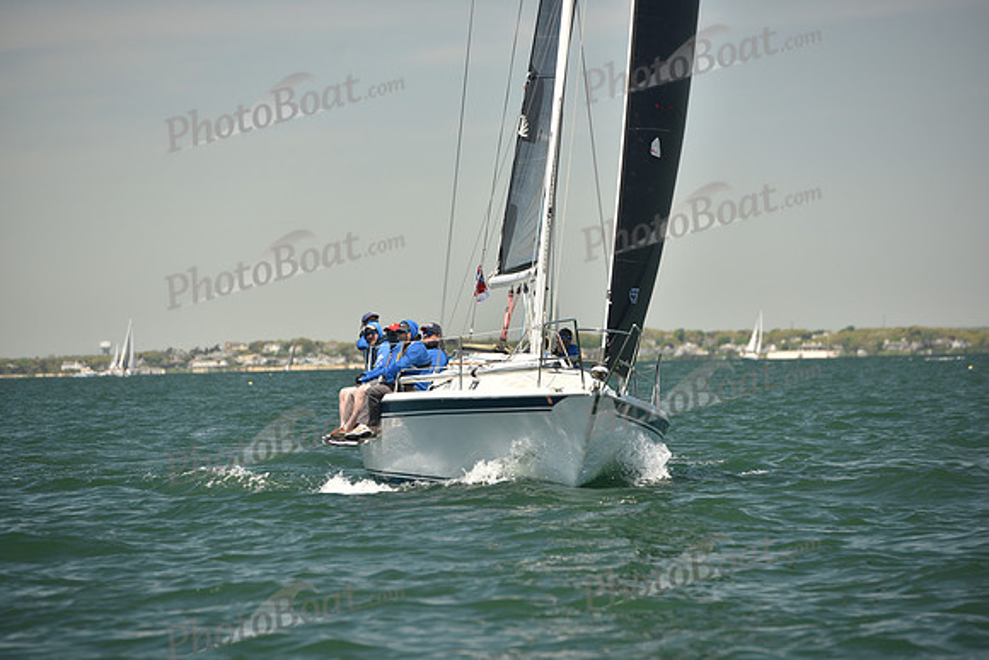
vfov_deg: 6.9
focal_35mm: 200
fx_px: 5495
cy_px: 330
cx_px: 494
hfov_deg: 10.3
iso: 250
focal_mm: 200
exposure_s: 1/800
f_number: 5
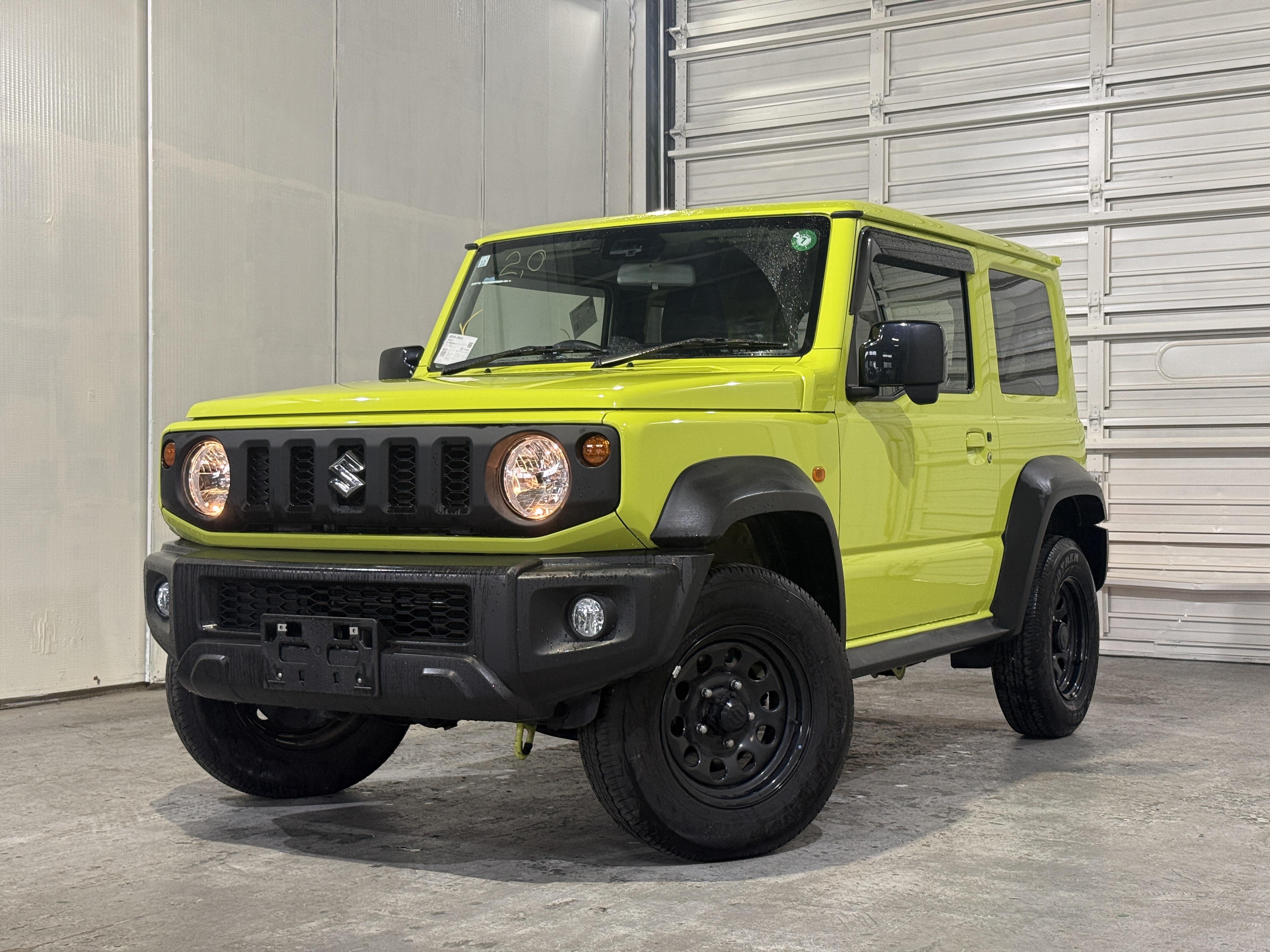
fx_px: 1761
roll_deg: -0.2
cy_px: 476
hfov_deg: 39.7
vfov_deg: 30.3
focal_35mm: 48
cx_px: 635
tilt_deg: +0.3
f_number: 1.78
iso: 100
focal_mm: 6.76
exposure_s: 1/60
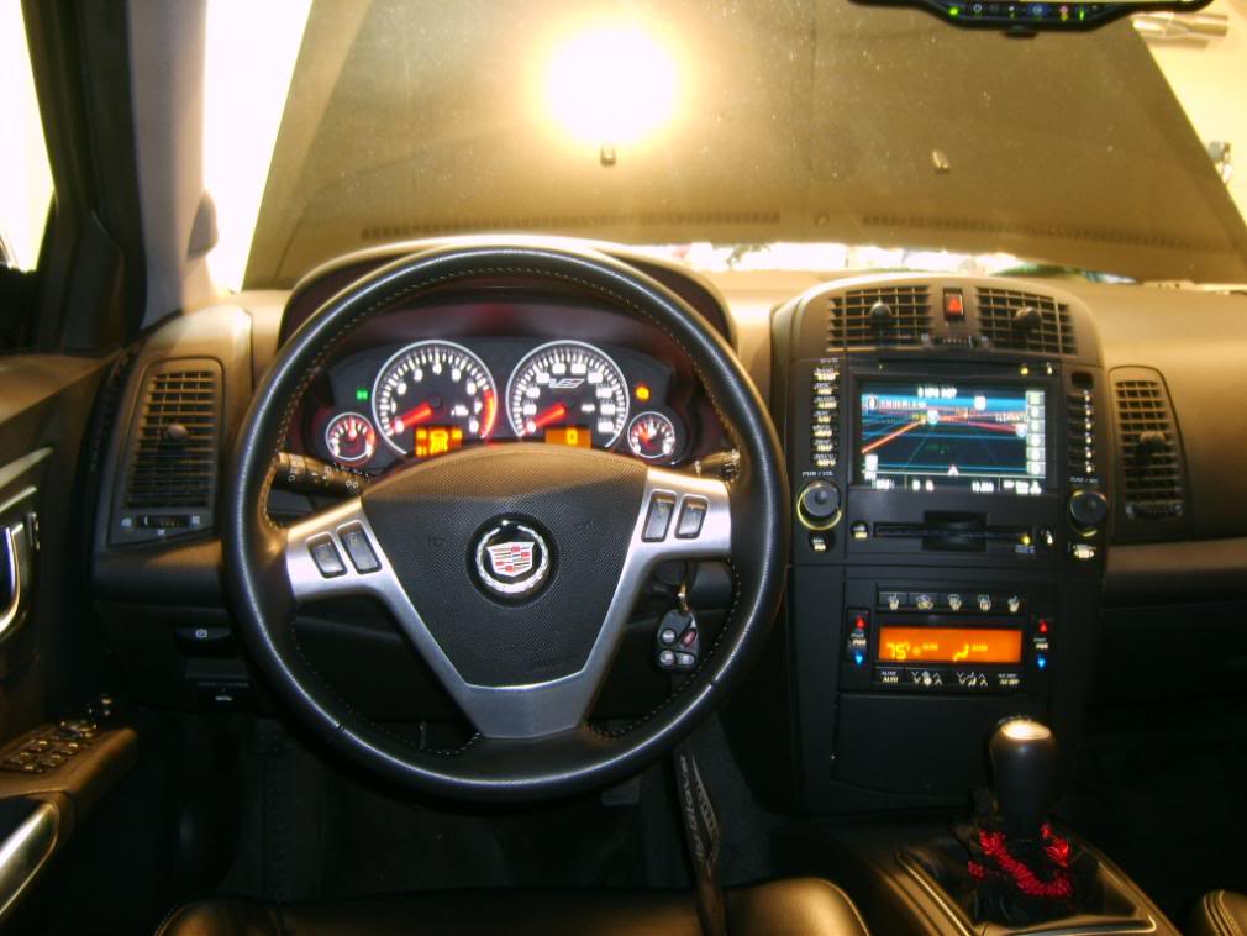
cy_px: 468
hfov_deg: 52.6
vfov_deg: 40.7
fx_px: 1261
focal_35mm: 35
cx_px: 624
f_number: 2.8
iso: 50
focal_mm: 5.8
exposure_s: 4
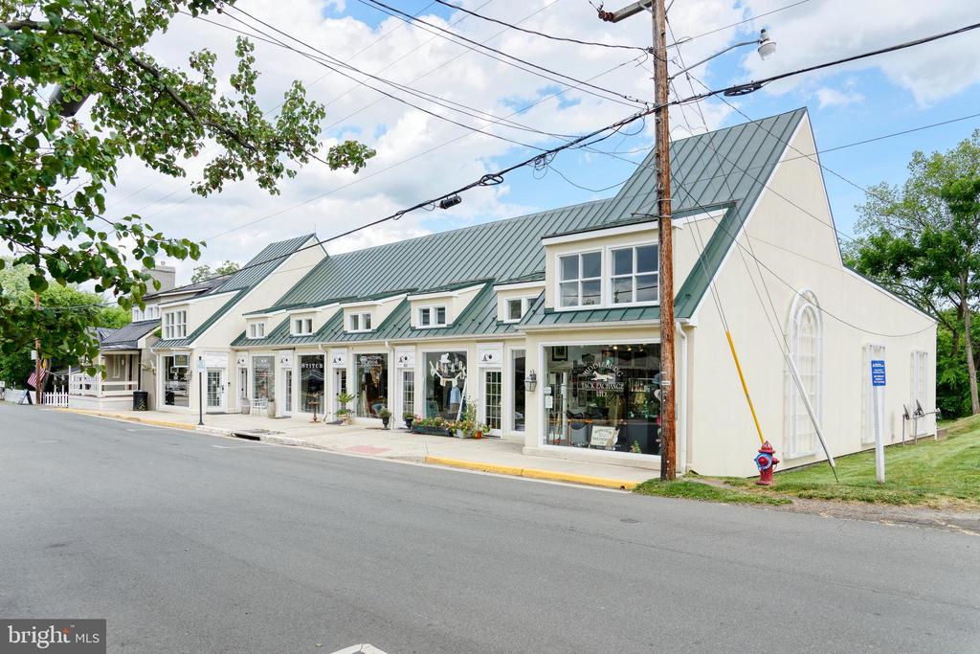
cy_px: 327
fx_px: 653
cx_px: 490
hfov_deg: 73.7
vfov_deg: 53.1
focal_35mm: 24
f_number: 5.6
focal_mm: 24
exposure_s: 1/640
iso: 320
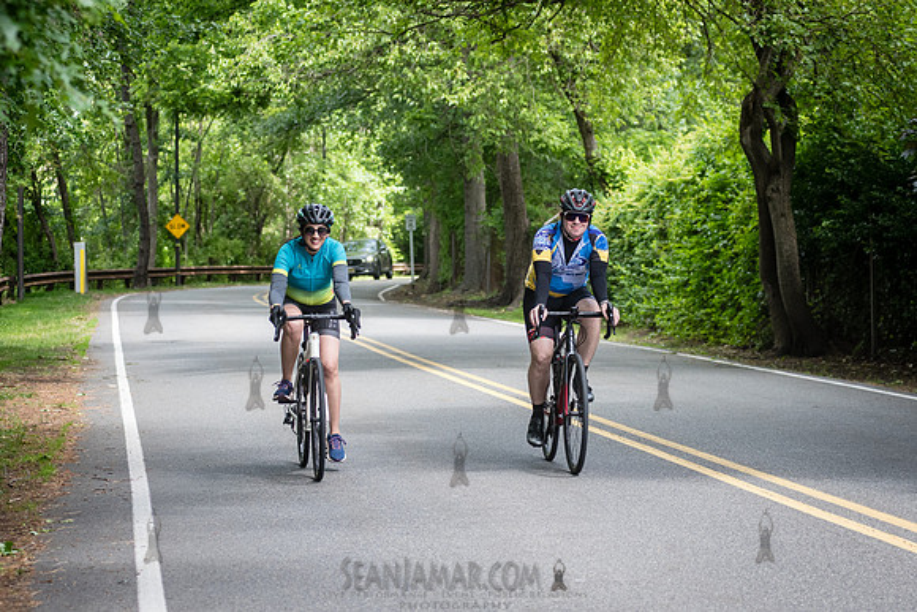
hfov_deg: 19.8
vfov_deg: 13.3
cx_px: 514
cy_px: 320
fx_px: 2631
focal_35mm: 103
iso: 1000
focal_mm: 80
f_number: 4
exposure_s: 1/1250
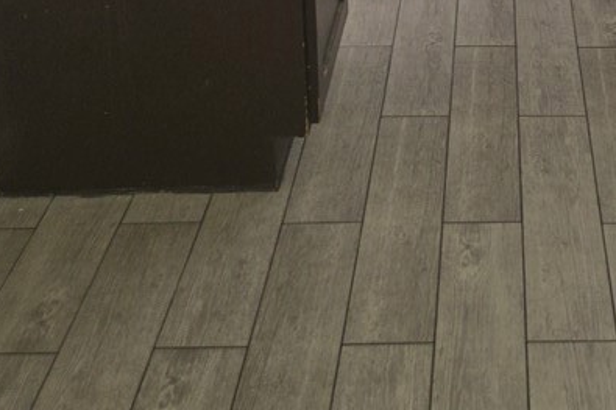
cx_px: 541
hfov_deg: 31.1
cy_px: -313
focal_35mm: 62
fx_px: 1060
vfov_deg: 17.8
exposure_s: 1/24
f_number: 1.8
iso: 100
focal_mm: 5.4
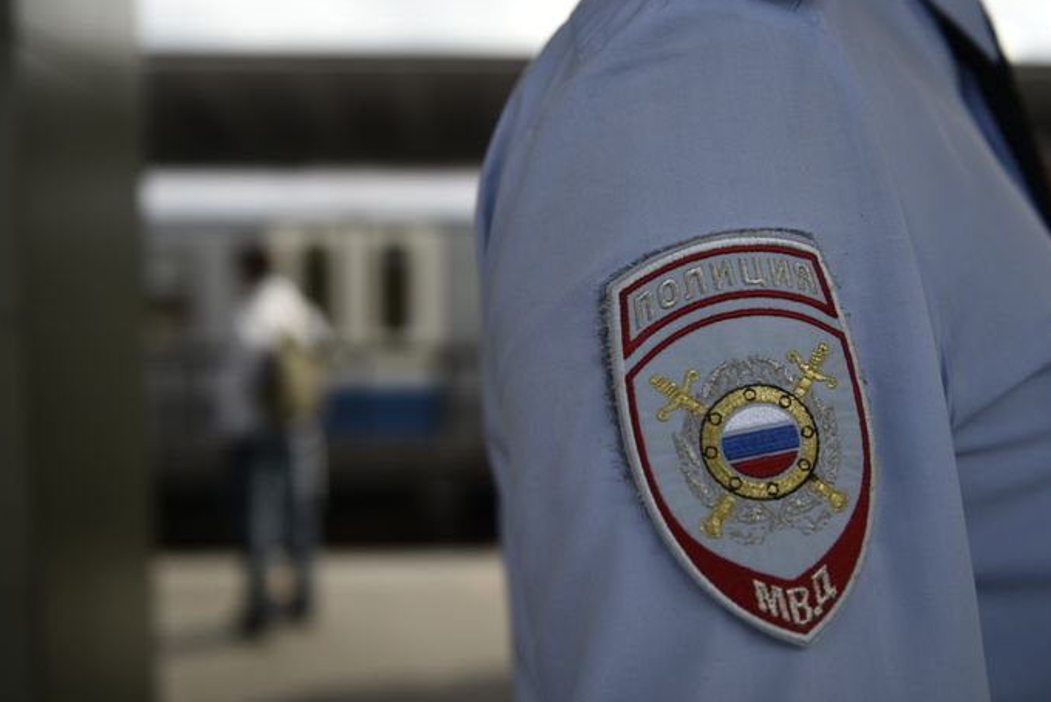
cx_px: 524
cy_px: 349
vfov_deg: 36.9
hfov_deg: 53.1
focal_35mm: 36
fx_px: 1051
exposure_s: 1/1250
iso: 200
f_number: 2.8
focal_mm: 35
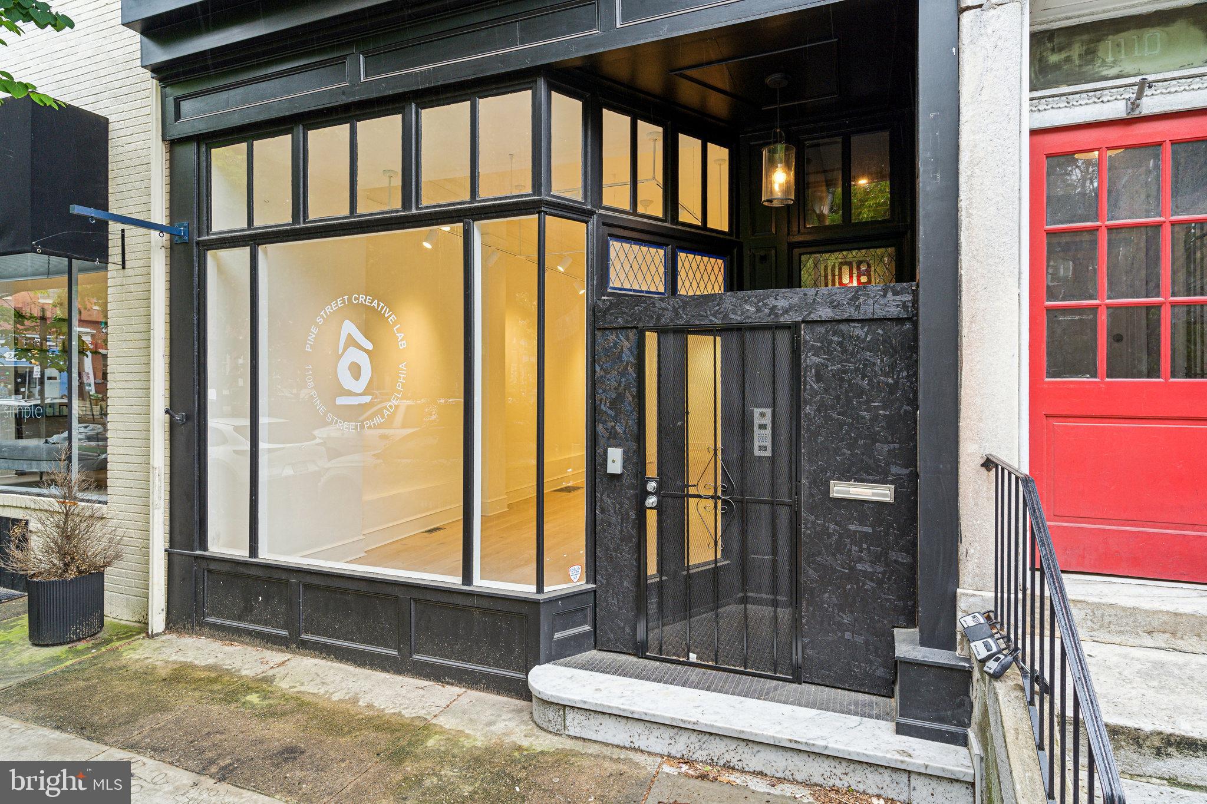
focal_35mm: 20
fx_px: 670
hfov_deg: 84.0
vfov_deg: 61.9
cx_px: 604
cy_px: 402
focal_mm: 20
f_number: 6.3
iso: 400
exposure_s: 1/60
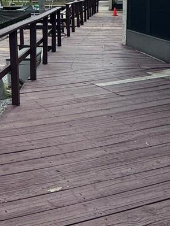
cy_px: 24
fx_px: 282
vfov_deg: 40.7
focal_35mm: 43
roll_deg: +0.4
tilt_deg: -4.9
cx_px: -48
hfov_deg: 28.1
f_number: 2.2
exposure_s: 1/868
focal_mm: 2.22
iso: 50
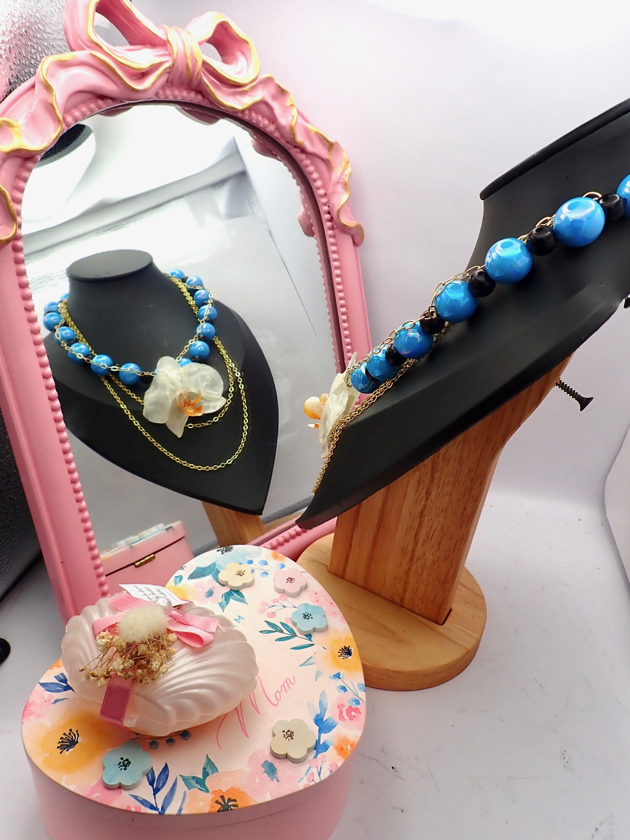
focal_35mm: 25
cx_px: 315
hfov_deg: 54.9
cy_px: 420
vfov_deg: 69.4
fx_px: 607
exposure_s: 1/125
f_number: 2.8
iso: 100
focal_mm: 4.5
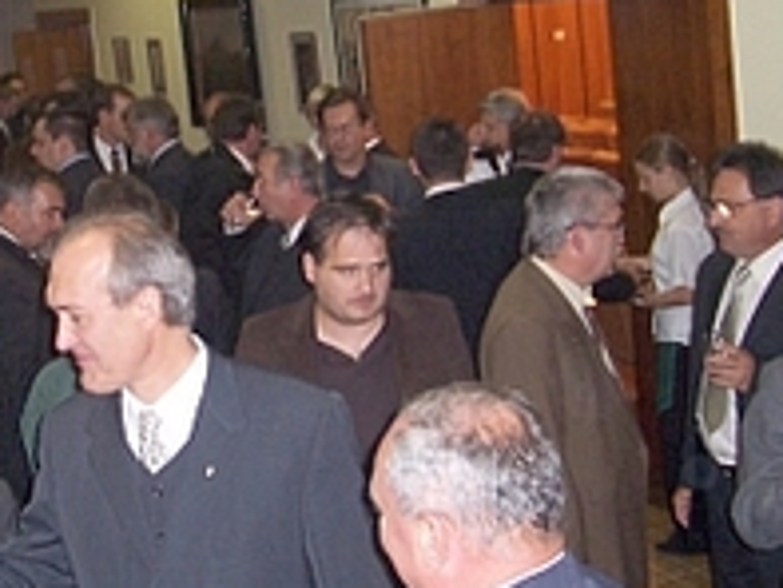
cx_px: 242
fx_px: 1562
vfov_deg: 21.1
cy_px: 131
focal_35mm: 69
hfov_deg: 27.9
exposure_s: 1/60
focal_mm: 5.6
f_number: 2.7
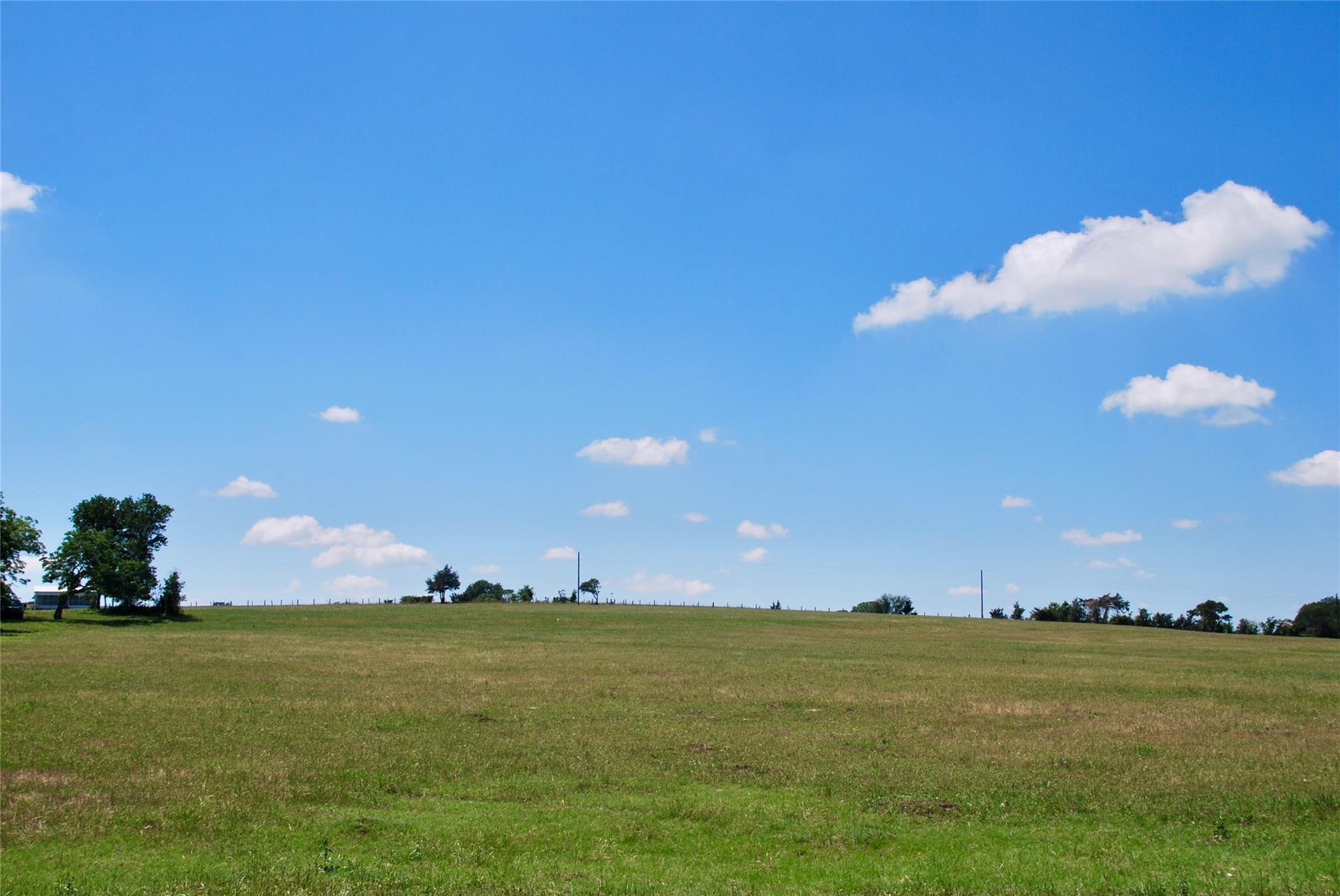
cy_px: 448
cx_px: 670
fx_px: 1621
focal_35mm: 44
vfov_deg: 30.9
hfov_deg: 44.9
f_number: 9
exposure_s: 1/320
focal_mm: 29
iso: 100
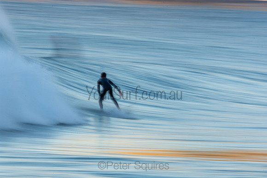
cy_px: 89
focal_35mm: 750
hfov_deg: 2.7
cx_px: 134
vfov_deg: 1.8
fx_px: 5564
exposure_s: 1/6
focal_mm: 500
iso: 100
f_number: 32
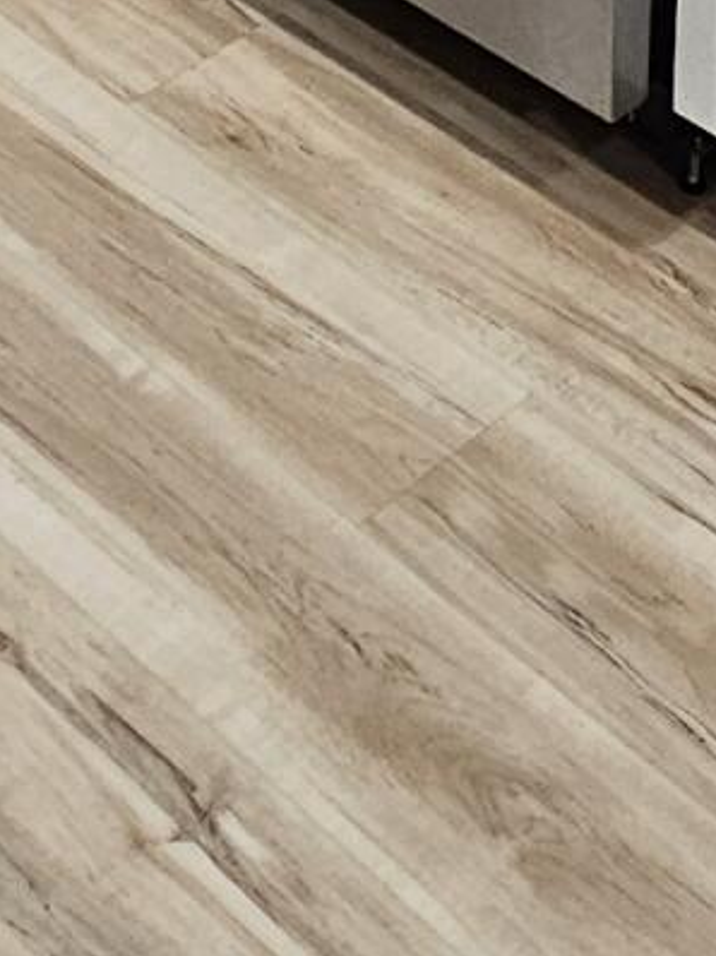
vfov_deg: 14.2
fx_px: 2706
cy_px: -1297
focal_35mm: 98
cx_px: -14
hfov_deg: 14.8
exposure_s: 1/60
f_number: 2.2
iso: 160
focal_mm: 2.2
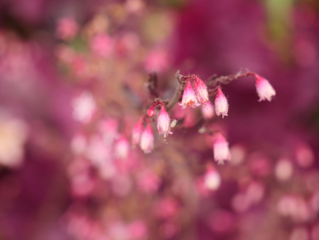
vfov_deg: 12.3
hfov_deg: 16.4
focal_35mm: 120
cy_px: 120
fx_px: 1106
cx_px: 160
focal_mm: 60
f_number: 5.6
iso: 200
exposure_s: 1/160
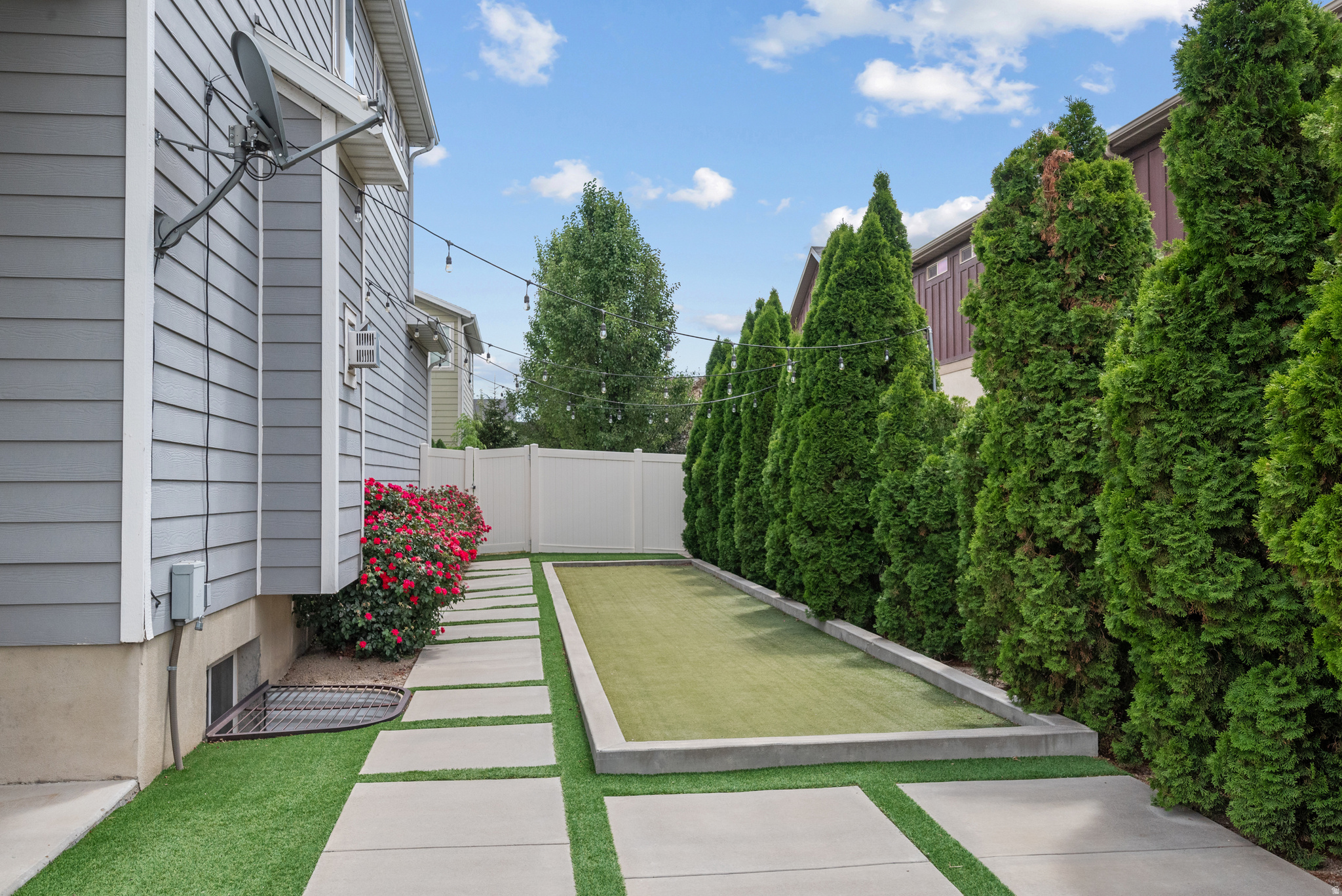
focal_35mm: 30
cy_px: 448
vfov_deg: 43.6
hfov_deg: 61.9
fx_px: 1119
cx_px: 671
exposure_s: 1/500
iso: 1600
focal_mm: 30
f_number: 8
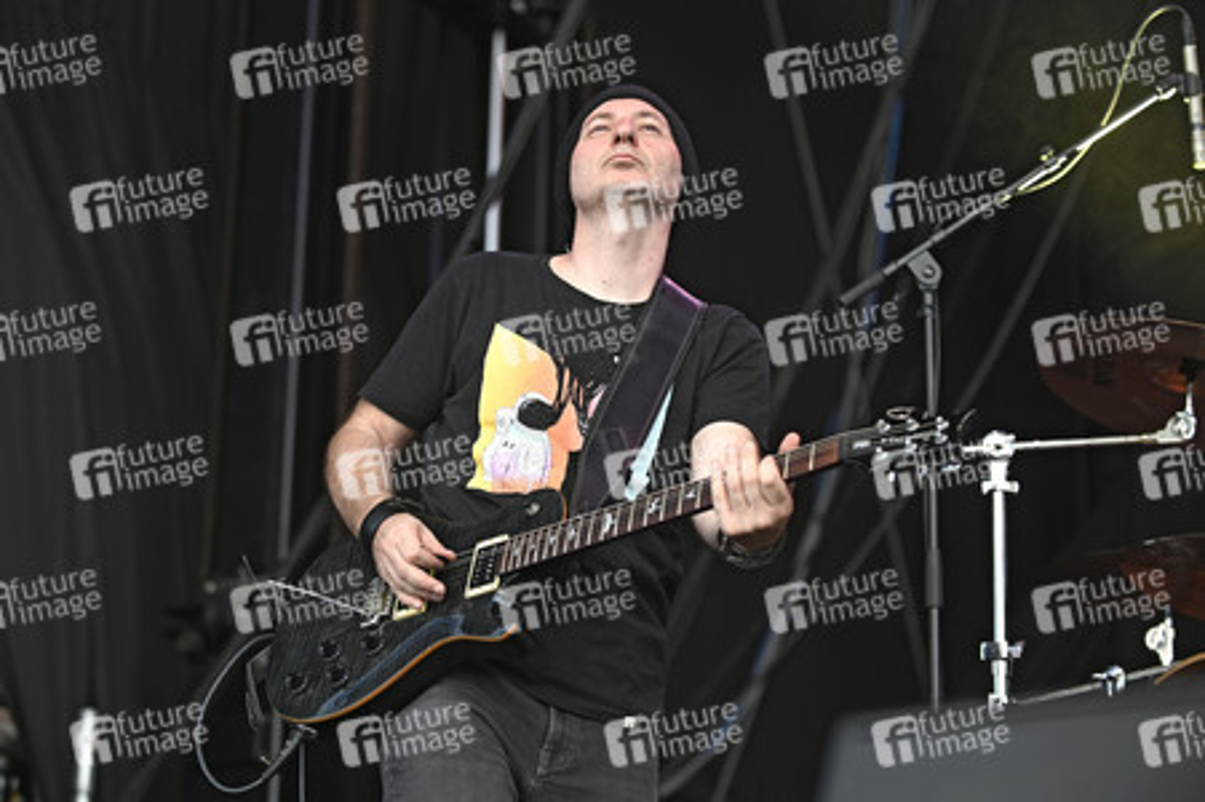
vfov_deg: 17.0
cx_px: 602
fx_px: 2676
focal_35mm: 80
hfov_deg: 25.4
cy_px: 401
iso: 320
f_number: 2.8
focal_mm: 80
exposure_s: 1/400
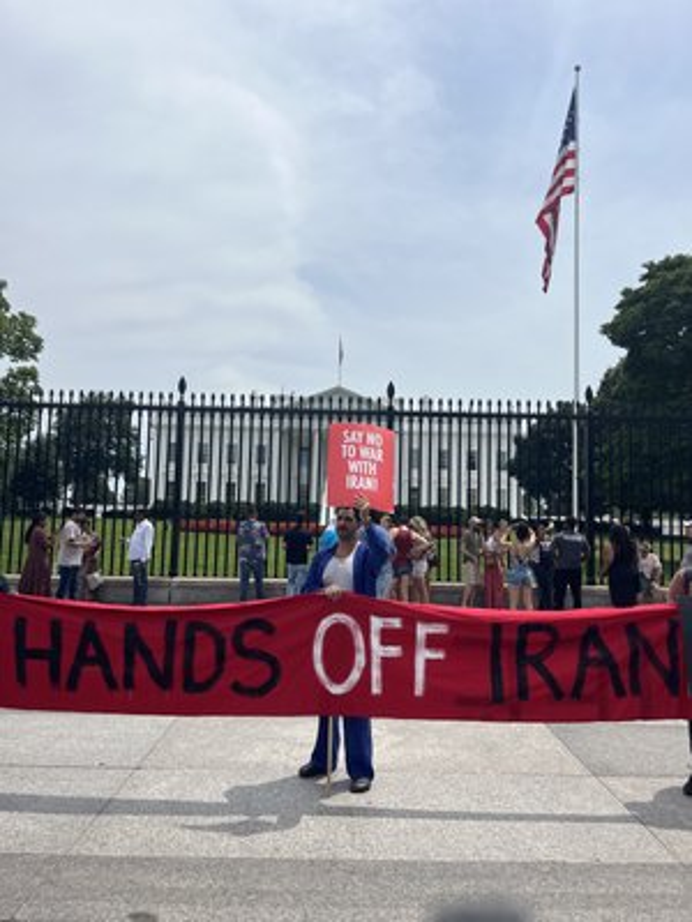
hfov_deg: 53.1
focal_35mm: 26
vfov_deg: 67.3
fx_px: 693
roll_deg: -0.6
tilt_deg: +6.6
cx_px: 346
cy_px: 461
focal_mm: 5.1
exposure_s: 1/7874
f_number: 1.6
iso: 50
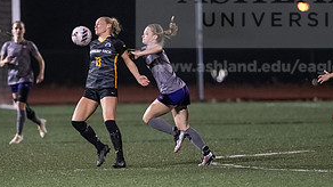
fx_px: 5508
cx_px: 101
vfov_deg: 1.9
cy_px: 91
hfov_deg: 3.5
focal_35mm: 624
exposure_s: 1/1000
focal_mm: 300
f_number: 2.8
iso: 8000
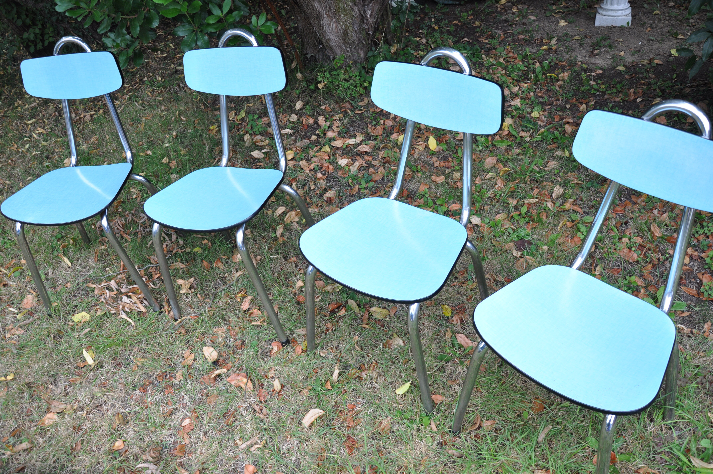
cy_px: 237
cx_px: 356
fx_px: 534
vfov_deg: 47.8
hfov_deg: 67.4
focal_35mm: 27
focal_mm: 18
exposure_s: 1/125
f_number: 5.6
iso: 360
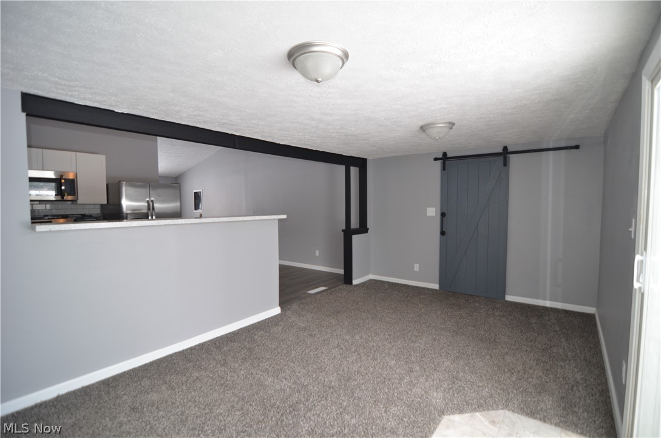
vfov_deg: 71.8
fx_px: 302
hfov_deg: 95.1
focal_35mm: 16
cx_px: 330
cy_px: 219
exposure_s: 1/125
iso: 320
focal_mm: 11
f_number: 2.8
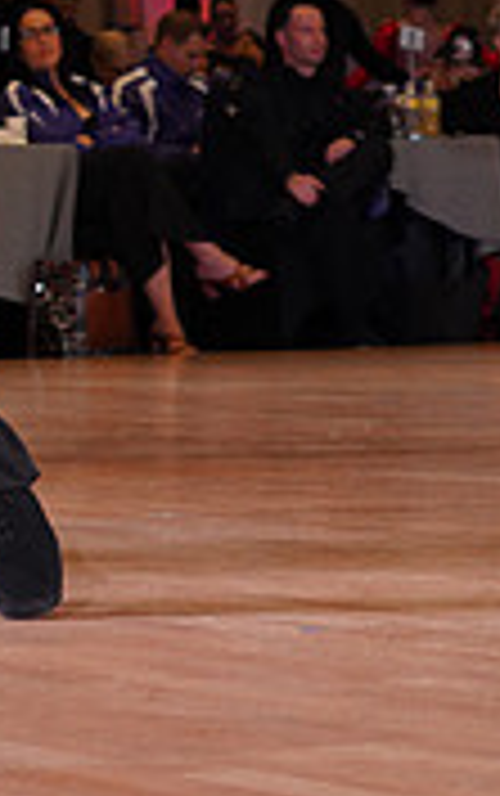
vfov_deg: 9.6
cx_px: -671
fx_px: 4720
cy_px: -56
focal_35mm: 217
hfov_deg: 5.8
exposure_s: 1/160
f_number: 5.6
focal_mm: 65
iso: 1600
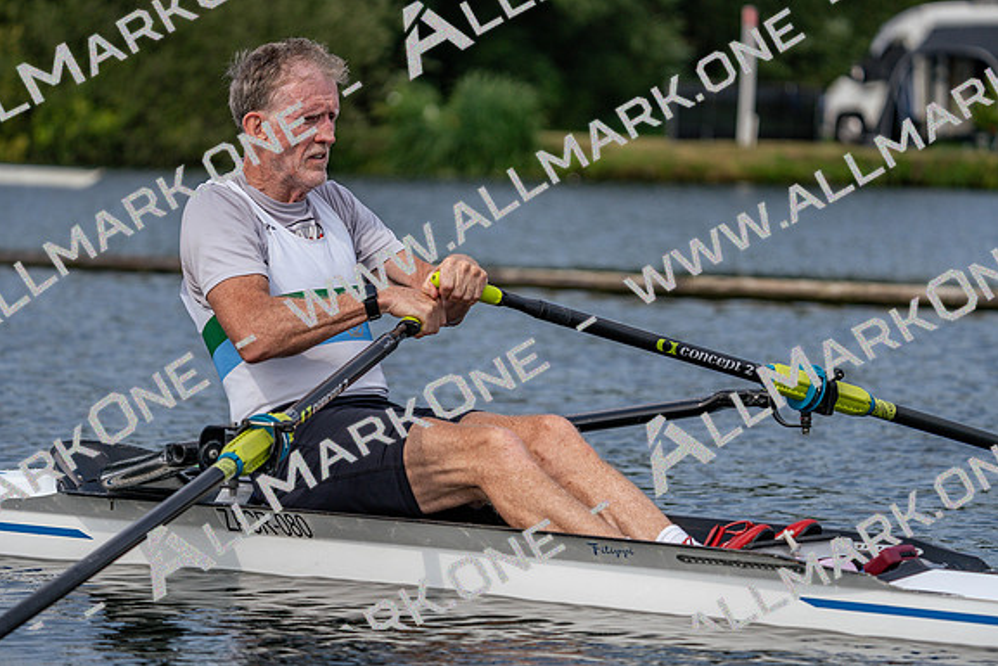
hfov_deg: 10.2
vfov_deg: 6.8
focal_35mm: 201
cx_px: 498
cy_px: 333
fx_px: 5573
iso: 250
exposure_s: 1/1600
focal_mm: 200
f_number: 5.6
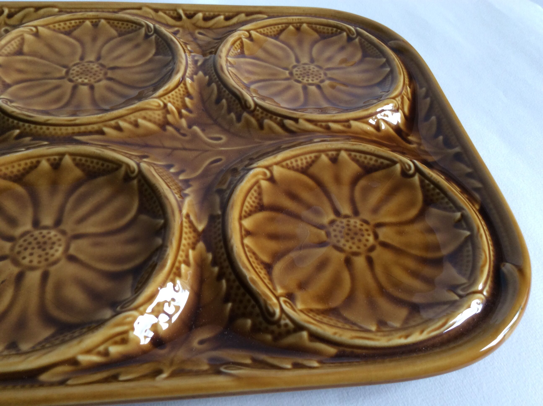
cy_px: 203
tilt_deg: -49.2
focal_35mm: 32
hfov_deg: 56.9
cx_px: 272
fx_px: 501
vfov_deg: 44.1
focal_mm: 3.3
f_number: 2.4
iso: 50
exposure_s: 1/25
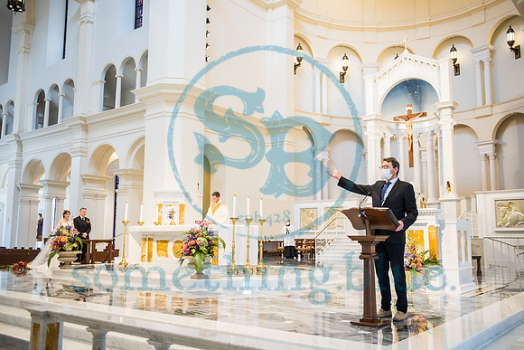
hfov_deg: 57.6
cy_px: 175
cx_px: 265
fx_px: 477
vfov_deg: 40.3
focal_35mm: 33
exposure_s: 1/160
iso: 640
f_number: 2.8
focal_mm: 32
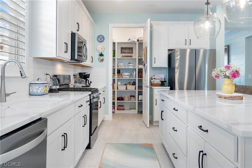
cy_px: 84
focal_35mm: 30
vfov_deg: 43.6
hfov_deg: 61.9
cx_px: 126
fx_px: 210
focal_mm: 20
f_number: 4.5
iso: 640
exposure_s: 1/30
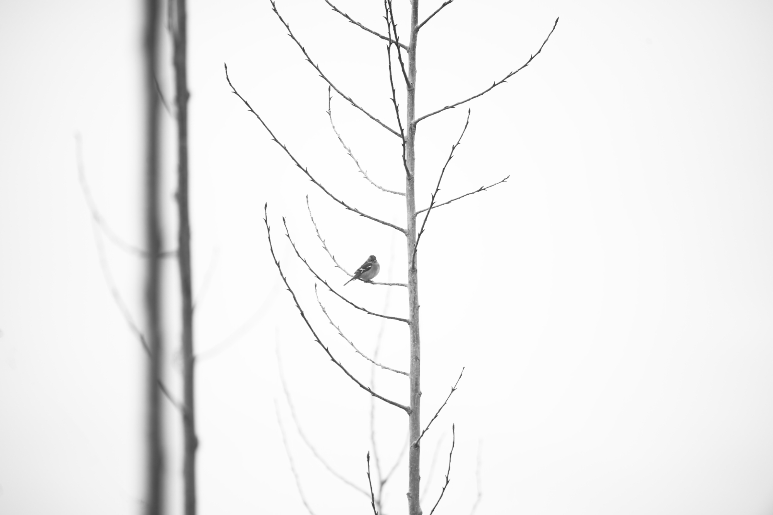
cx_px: 386
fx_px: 12881
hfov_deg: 3.4
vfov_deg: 2.3
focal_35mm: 600
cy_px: 258
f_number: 6.3
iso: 200
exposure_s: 1/500
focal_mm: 600
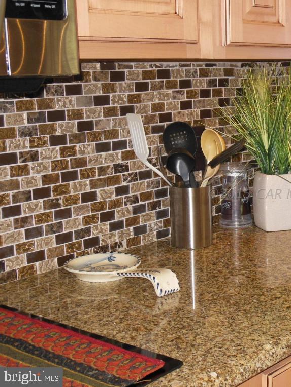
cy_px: 194
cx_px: 260
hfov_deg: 21.5
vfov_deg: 29.0
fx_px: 751
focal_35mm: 67
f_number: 4
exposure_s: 1/60
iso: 250
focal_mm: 8.9
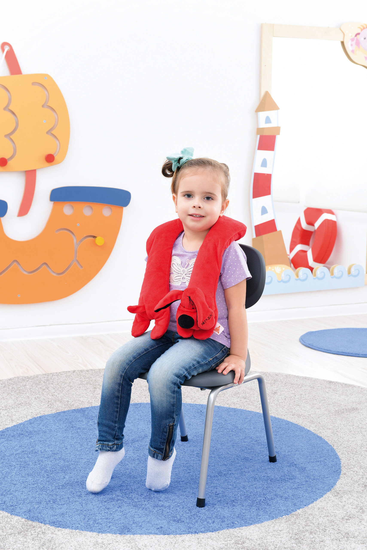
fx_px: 840
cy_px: 275
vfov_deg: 36.2
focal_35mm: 55
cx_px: 184
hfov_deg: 24.6
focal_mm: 55
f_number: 8
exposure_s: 1/80
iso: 100
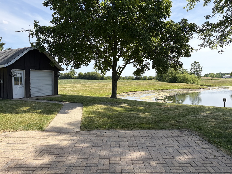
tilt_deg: -1.5
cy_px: 87
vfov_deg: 53.1
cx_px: 116
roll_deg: -0.1
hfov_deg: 67.3
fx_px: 174
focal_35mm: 26
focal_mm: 5.96
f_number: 1.6
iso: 50
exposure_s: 1/2283
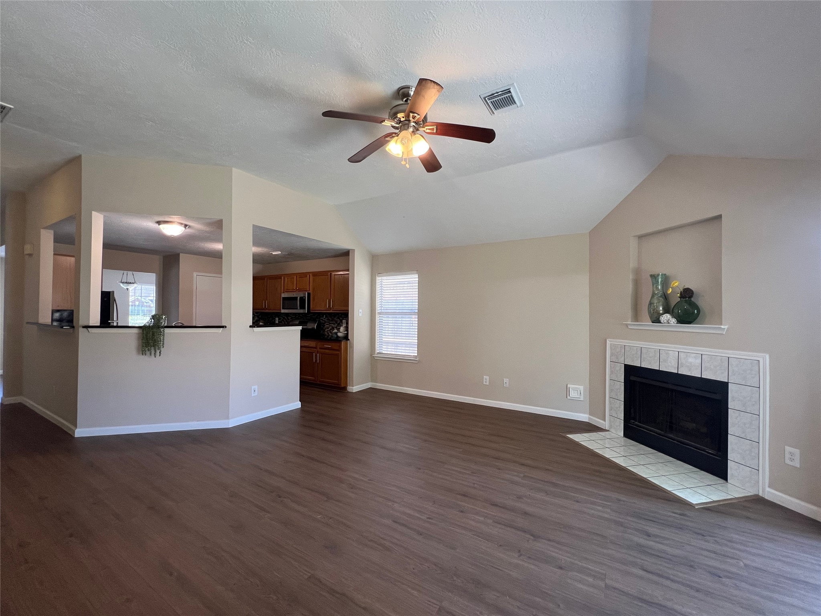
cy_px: 308
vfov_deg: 89.9
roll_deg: +1.4
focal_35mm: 13
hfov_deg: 106.2
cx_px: 410
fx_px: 308
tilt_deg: +1.0
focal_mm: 1.57
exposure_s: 1/120
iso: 125
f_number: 1.8
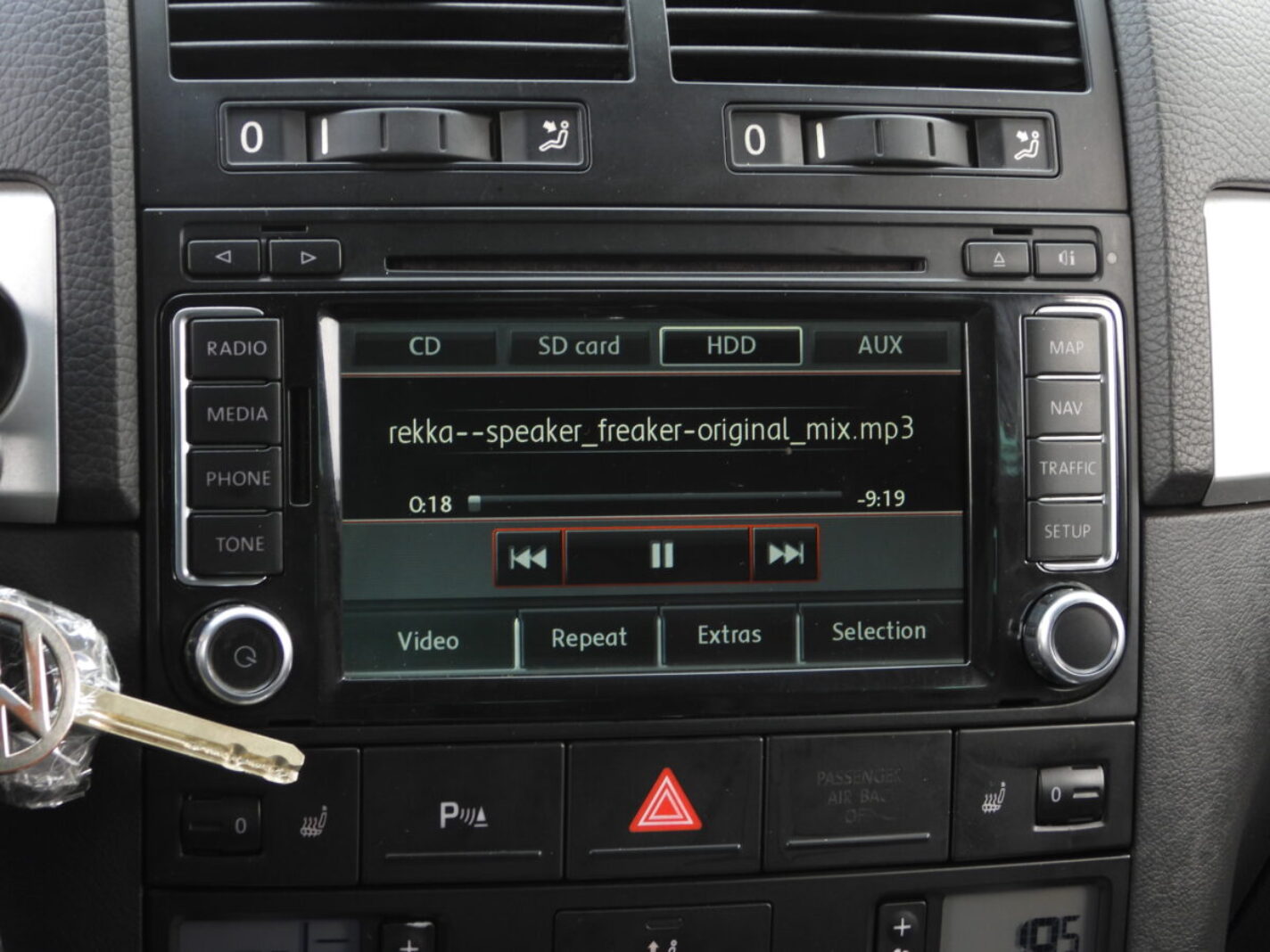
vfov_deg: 15.2
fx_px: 3559
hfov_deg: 20.2
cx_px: 635
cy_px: 476
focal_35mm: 97
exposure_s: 1/60
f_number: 3.5
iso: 140
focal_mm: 17.5
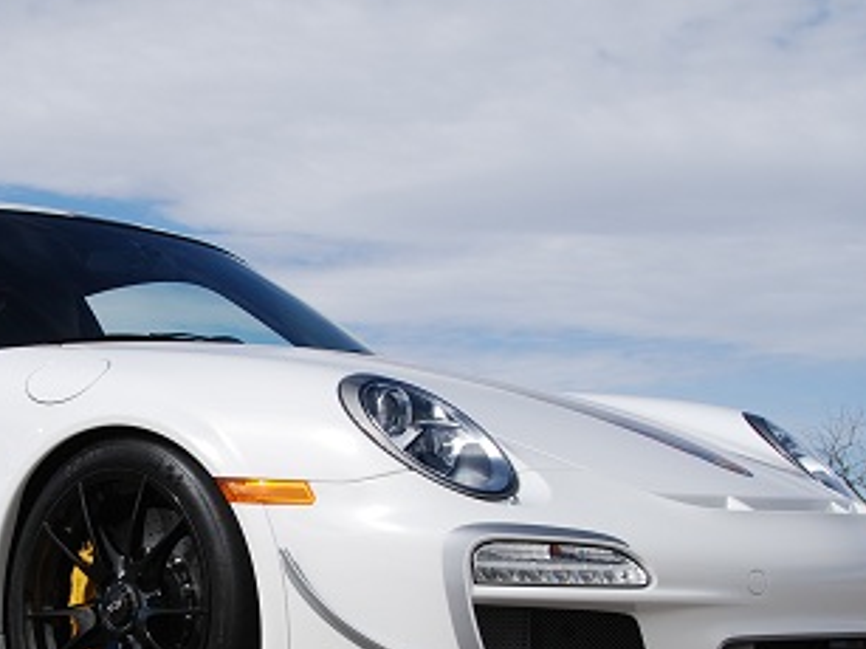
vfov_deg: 18.5
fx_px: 1976
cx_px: 175
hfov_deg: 24.3
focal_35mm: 79
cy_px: 522
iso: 100
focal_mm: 28
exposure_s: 1/320
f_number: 9
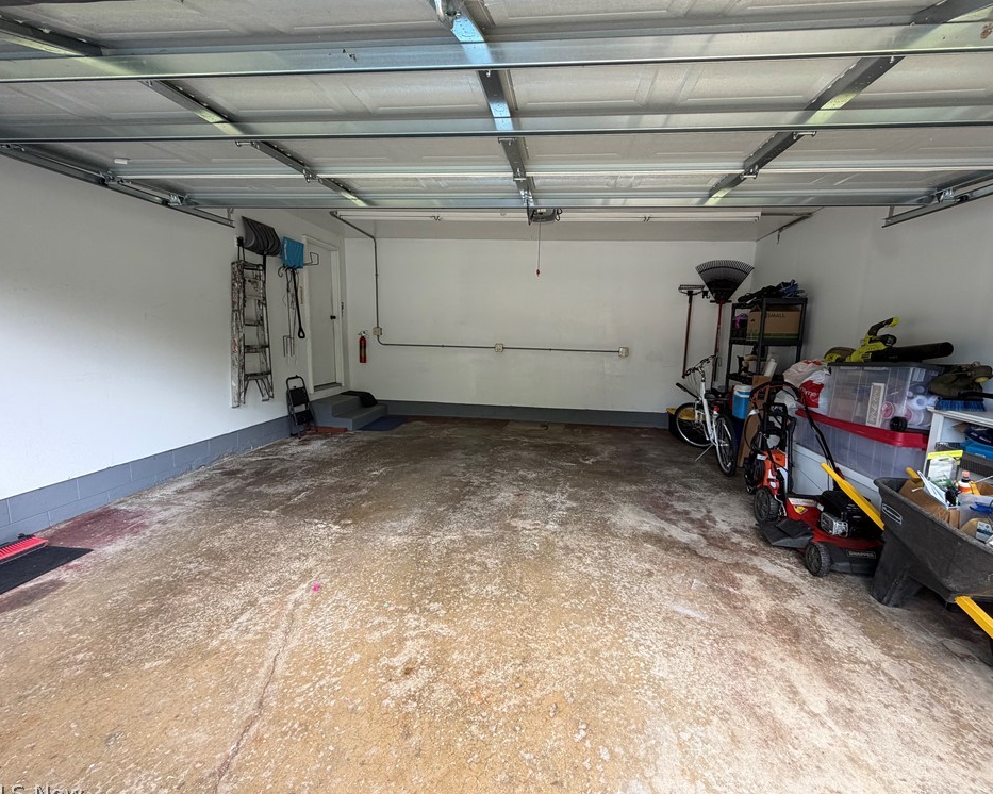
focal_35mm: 15
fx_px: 441
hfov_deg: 96.8
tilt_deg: -10.2
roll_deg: -1.0
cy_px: 402
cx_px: 517
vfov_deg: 84.0
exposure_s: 1/121
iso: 125
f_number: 2.2
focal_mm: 2.22
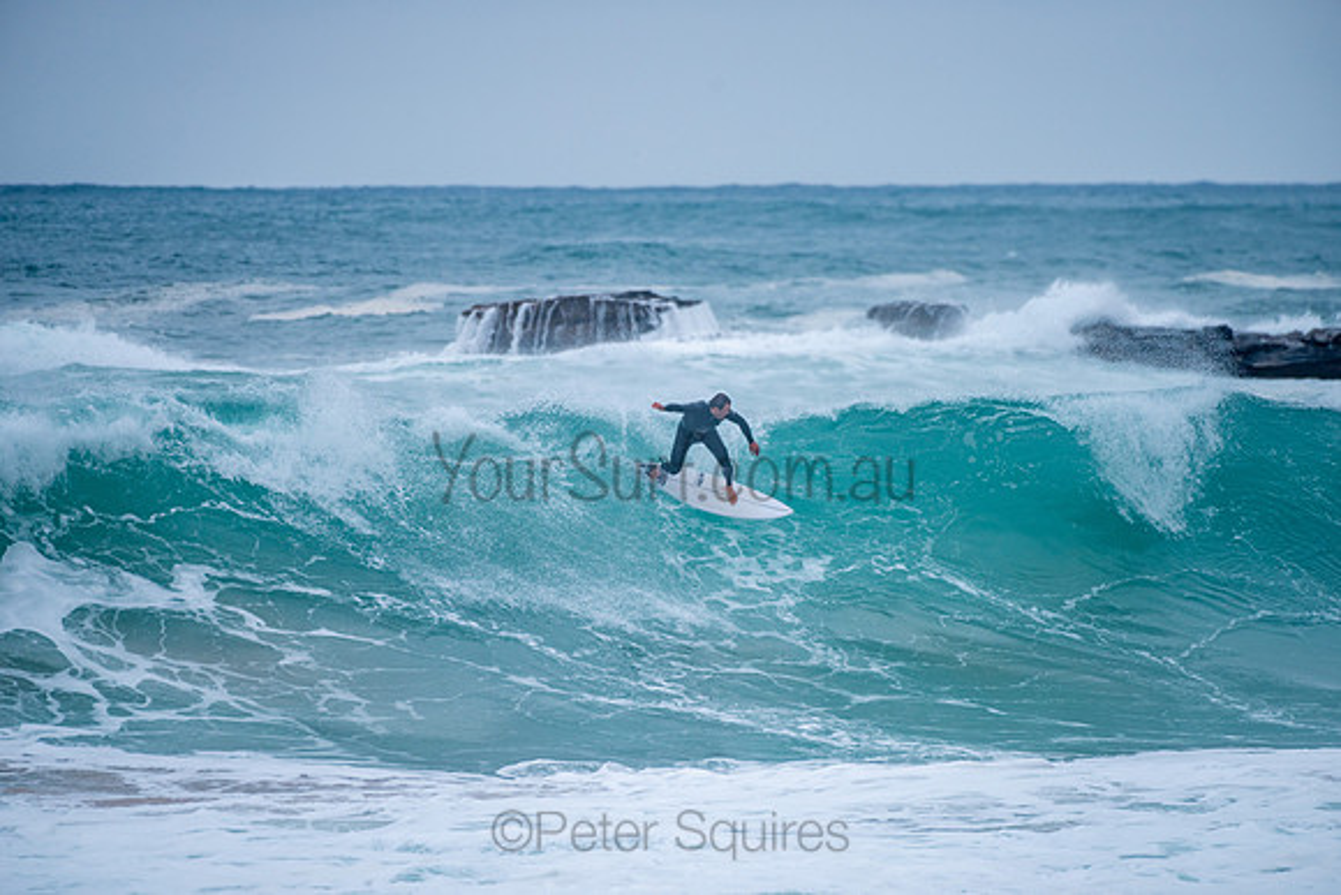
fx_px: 20197
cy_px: 448
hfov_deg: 3.8
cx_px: 670
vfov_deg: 2.5
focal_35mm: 542
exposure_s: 1/800
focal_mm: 500
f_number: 5.6
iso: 180
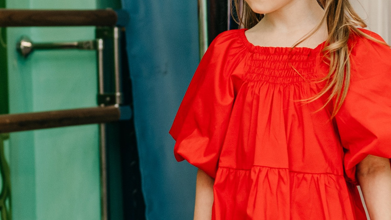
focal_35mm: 241
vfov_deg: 5.0
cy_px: 85
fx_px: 2498
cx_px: 121
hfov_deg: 8.9
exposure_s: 1/160
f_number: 4
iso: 200
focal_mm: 70
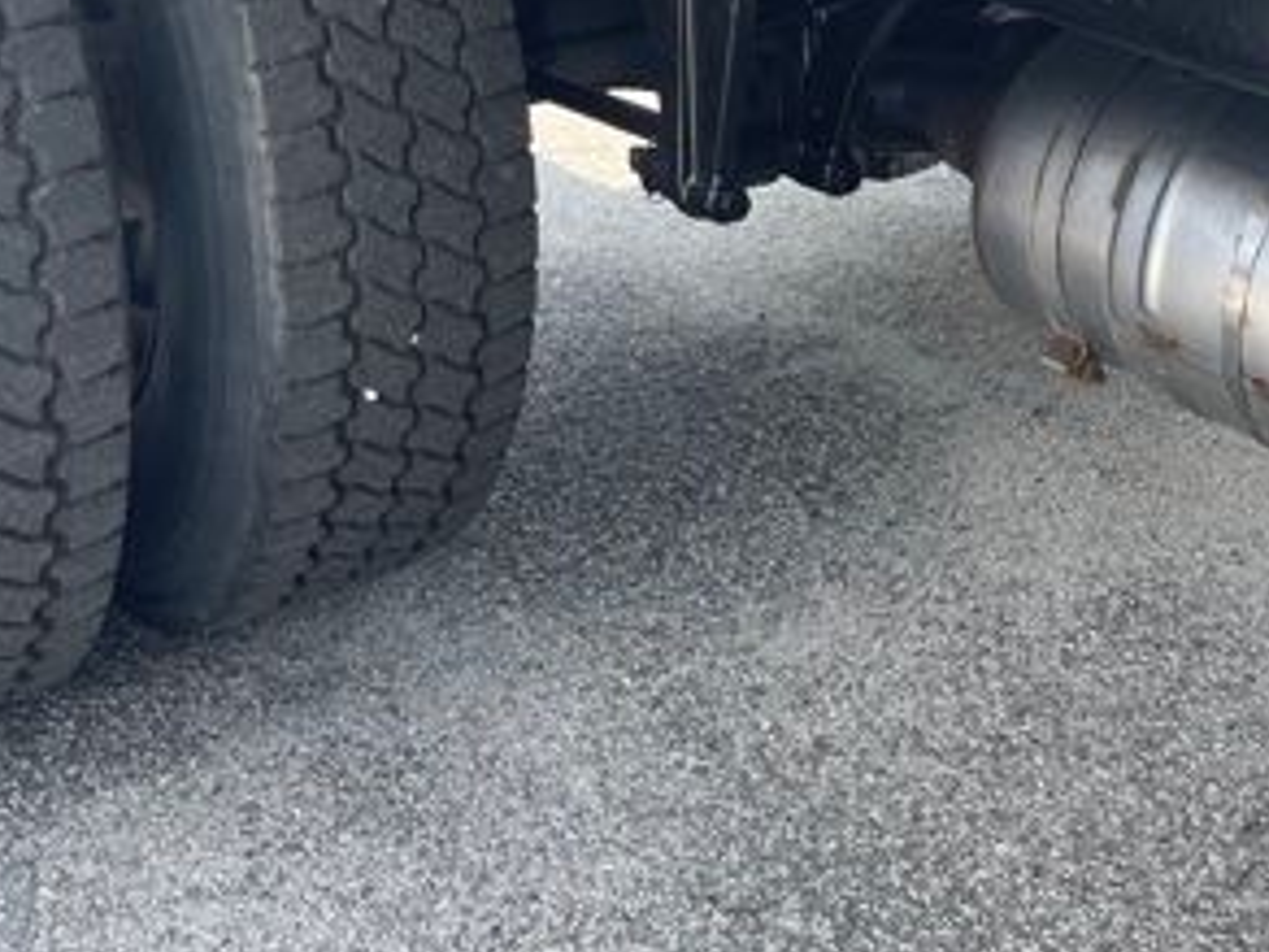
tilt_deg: -18.3
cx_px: 1113
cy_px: 165
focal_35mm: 57
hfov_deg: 32.3
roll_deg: -2.4
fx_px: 2090
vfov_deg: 25.1
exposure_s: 1/786
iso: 32
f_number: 1.6
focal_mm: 5.1
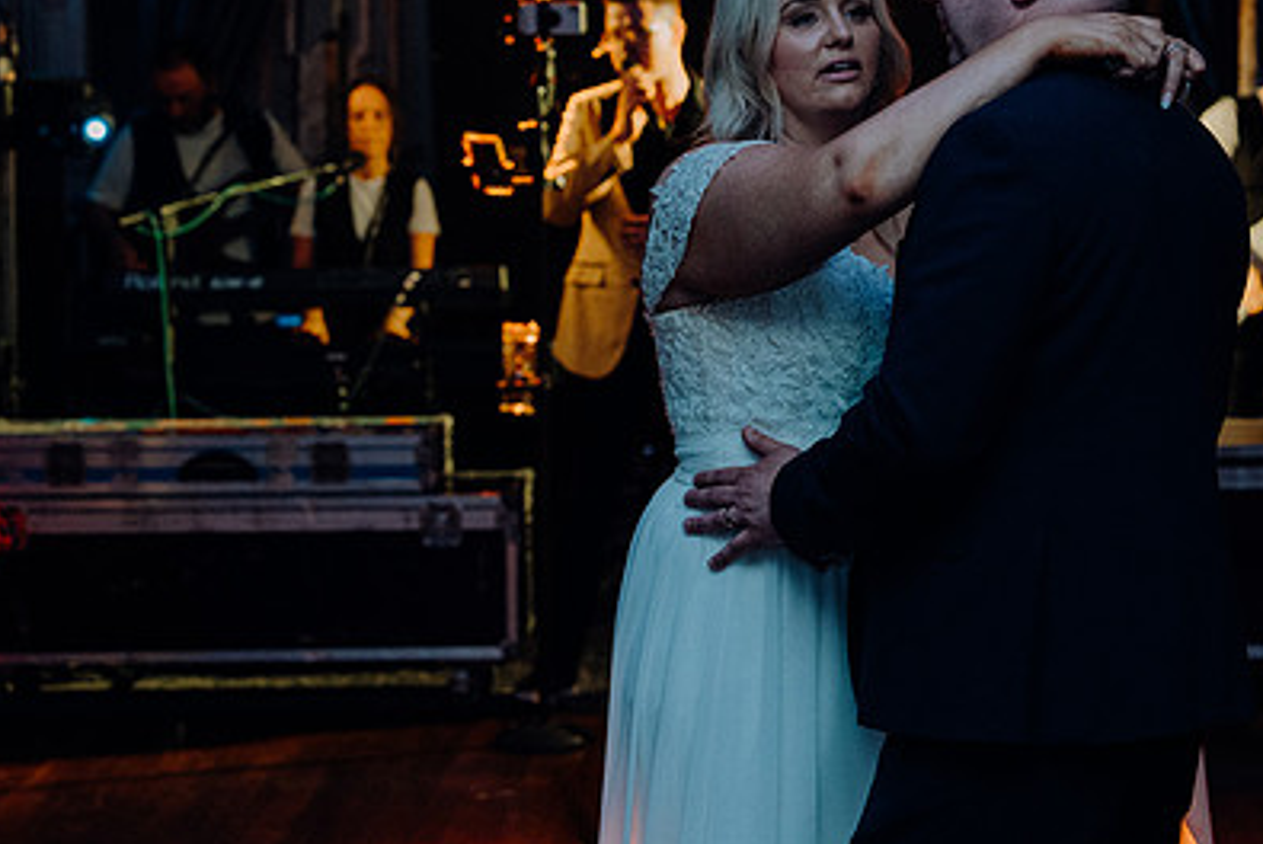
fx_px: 3195
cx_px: 911
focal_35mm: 91
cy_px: 248
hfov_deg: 22.2
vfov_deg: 15.0
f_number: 3.5
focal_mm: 62
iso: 2500
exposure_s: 1/160
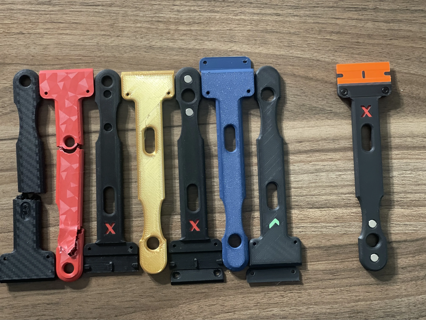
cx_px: 213
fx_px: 788
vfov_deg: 22.9
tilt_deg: -86.1
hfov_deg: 30.3
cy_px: 160
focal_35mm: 64
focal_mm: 7.5
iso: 500
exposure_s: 1/23
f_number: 2.2
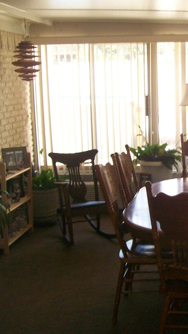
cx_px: 216
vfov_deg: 39.2
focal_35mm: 53
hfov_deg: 21.3
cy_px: 166
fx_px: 470
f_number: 2.7
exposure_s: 1/101
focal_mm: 6
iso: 140
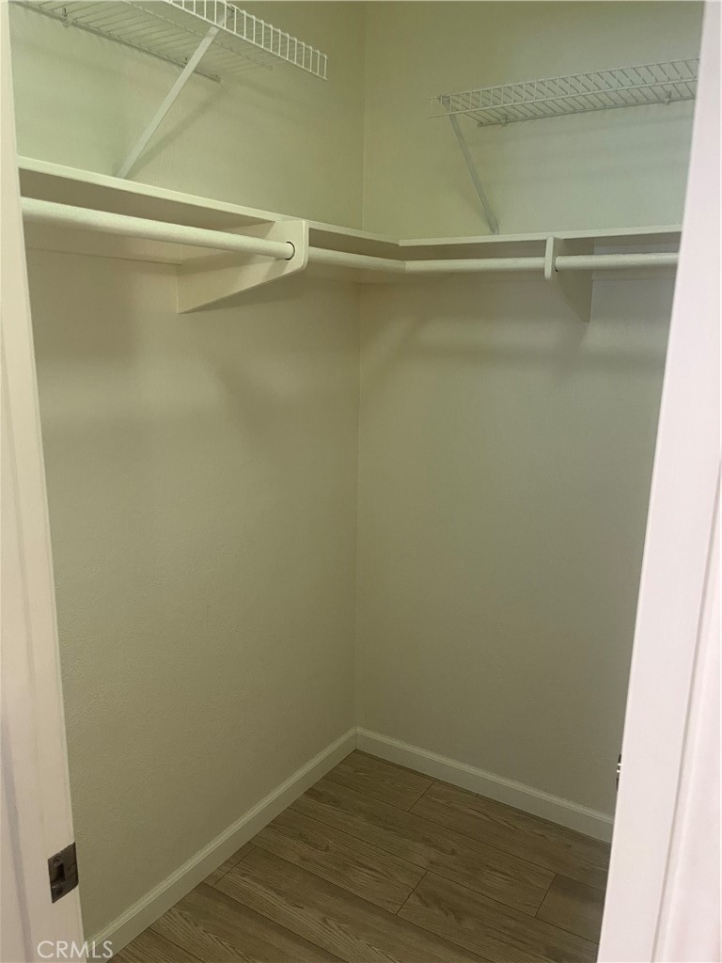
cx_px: 361
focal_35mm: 26
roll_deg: +0.3
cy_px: 482
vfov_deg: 67.3
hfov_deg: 53.1
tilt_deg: -12.9
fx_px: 723
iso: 250
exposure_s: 1/60
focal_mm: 5.1
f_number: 1.6
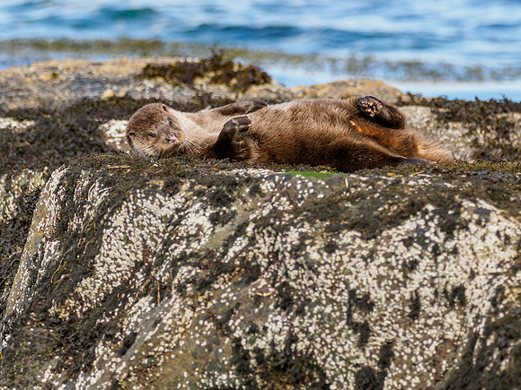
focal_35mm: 1170
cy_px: 104
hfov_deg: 1.7
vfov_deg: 1.3
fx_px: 17602
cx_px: 181
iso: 640
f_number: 4.5
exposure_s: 1/2000
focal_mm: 300
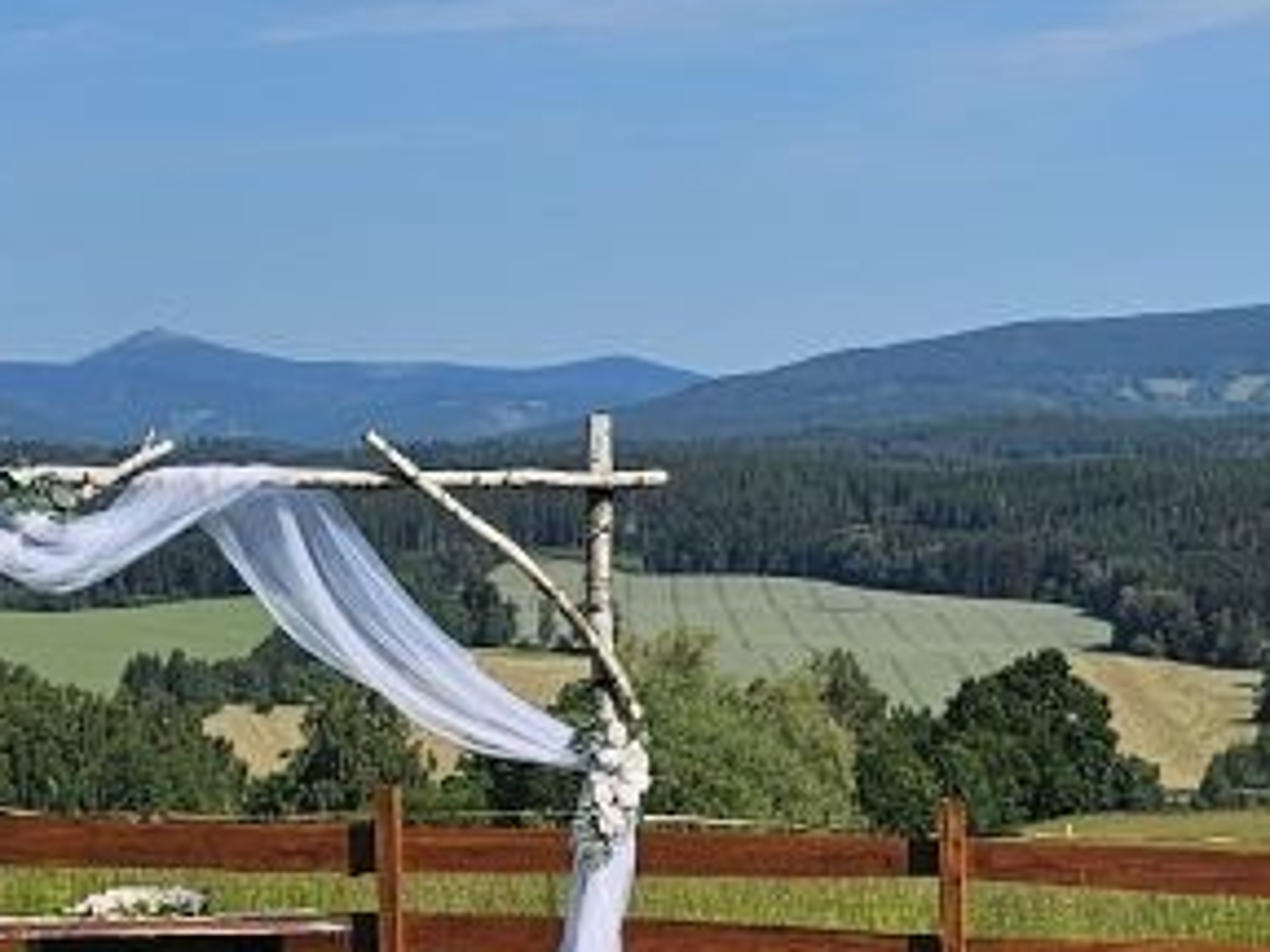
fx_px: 4696
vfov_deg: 11.6
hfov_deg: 15.4
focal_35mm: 128
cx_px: 578
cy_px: 718
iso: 10
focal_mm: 6.3
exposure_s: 1/1422
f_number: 1.7
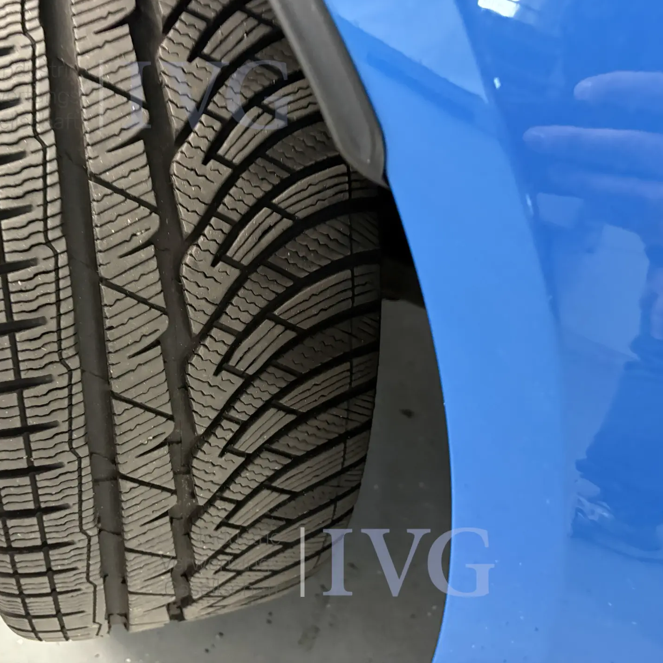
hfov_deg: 51.6
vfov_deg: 52.5
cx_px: 226
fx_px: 672
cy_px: 328
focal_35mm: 31
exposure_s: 1/46
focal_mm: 5.96
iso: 500
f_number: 1.6
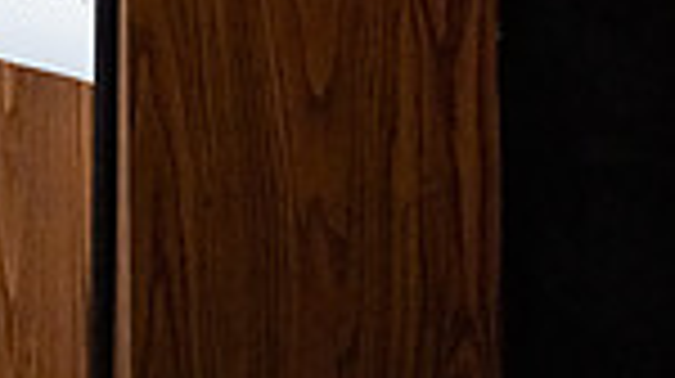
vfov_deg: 1.9
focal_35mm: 630
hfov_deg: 3.4
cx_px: 284
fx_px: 11264
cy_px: -549
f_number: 2.8
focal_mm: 200
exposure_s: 1/1600
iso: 20000
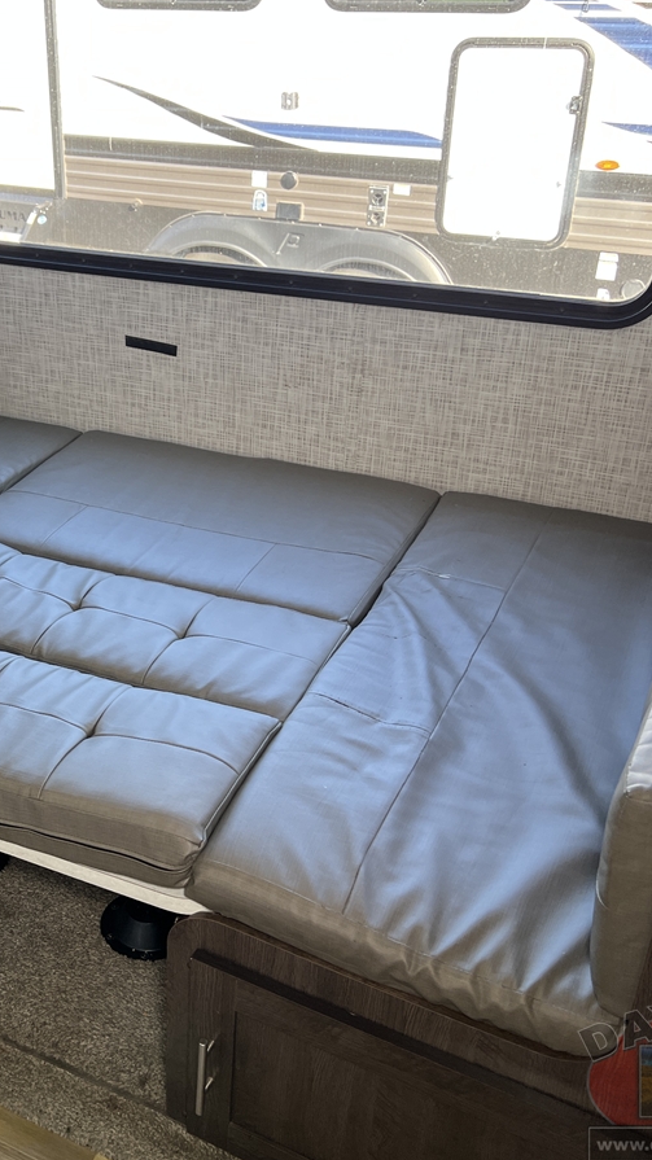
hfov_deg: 30.1
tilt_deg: -34.2
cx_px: 89
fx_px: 1169
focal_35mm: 38
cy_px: 581
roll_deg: +2.3
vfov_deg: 52.8
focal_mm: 5.7
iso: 64
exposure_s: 1/171
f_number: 1.5
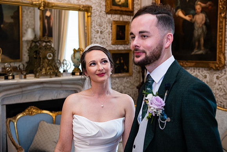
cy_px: 76
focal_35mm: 45
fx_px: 284
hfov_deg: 43.6
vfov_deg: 29.9
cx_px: 114
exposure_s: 1/160
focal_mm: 45
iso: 800
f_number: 3.5
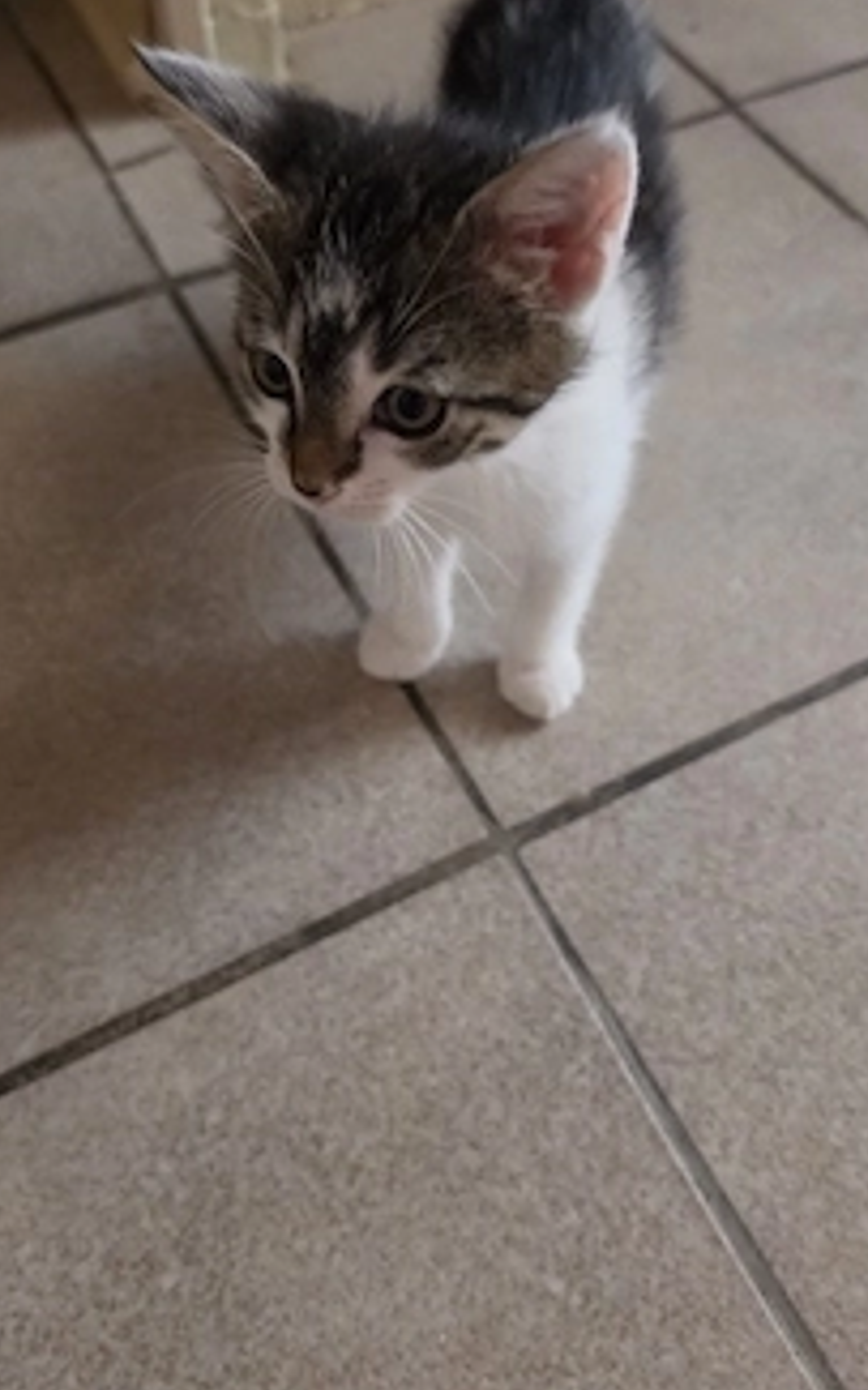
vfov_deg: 62.9
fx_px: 1136
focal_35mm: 30
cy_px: 659
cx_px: 470
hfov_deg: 41.8
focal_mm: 6.5
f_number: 1.4
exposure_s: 1/101
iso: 800
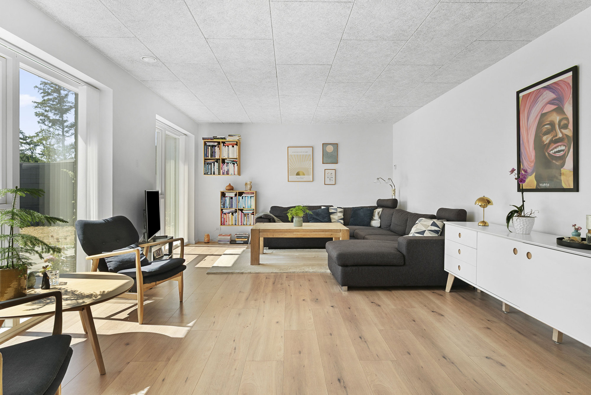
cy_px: 198
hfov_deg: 83.9
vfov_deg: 62.0
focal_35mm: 20
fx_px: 329
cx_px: 296
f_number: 11
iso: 100
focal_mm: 20
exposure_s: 1/6
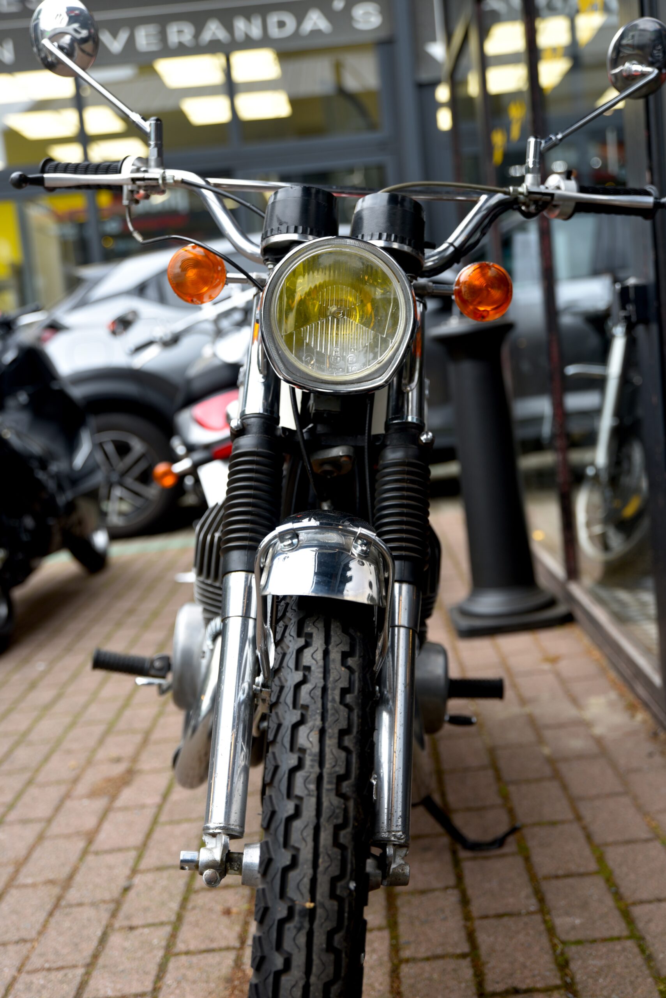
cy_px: 499
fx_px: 1331
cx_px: 333
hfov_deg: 28.1
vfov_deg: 41.1
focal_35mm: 48
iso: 100
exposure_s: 1/60
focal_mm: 48
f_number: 3.5
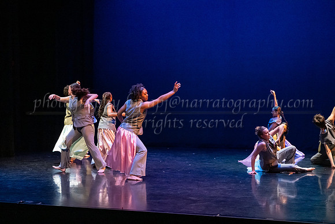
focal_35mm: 64
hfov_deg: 31.4
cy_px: 112
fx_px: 596
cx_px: 168
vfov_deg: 21.3
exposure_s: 1/400
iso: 6400
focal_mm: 64
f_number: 4
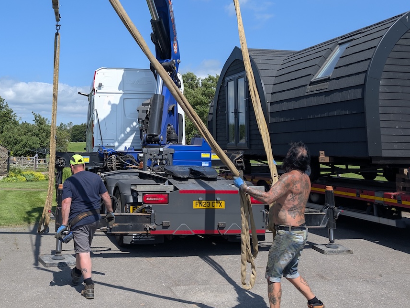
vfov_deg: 33.4
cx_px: 122
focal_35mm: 42
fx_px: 498
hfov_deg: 43.8
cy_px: 59
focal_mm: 6.9
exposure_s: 1/1488
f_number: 1.68
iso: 20
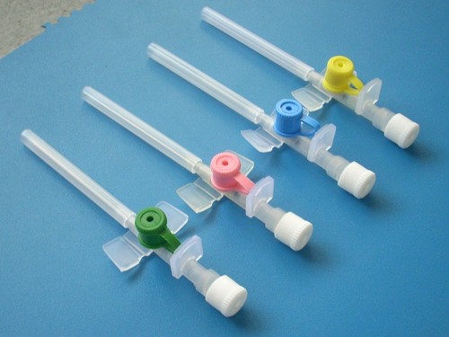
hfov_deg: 41.2
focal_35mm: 46
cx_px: 224
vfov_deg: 31.5
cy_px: 168
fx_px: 597
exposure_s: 1/25.2
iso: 200
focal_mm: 7.6
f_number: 3.1
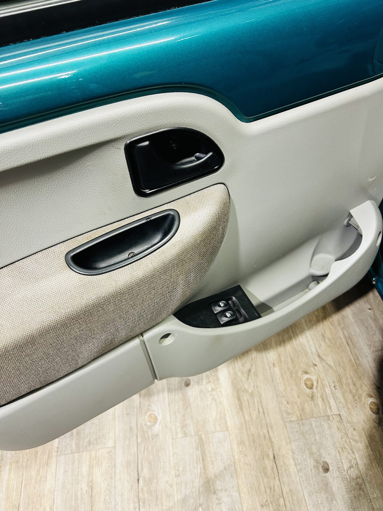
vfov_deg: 67.3
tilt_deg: -50.9
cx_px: 192
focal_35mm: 26
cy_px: 256
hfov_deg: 53.1
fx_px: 384
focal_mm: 5.7
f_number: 1.5
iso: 250
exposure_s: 1/50
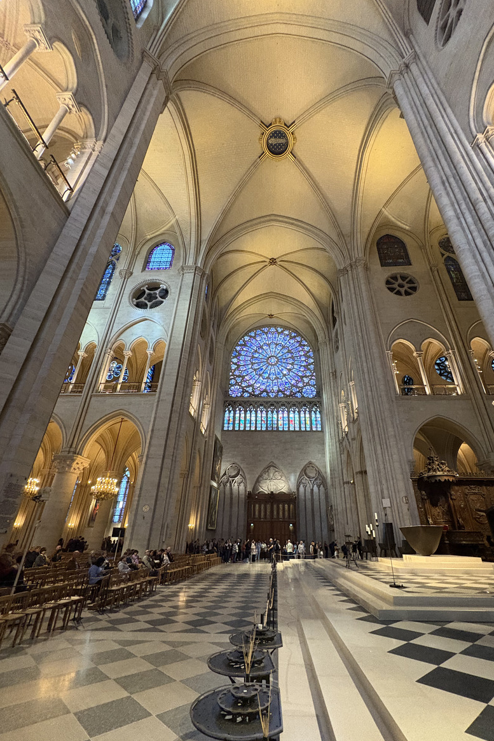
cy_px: 380
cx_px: 270
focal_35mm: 15
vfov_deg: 100.4
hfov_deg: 77.1
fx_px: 309
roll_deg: -0.8
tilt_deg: +28.1
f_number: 2.2
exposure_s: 1/60
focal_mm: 2.22
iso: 640
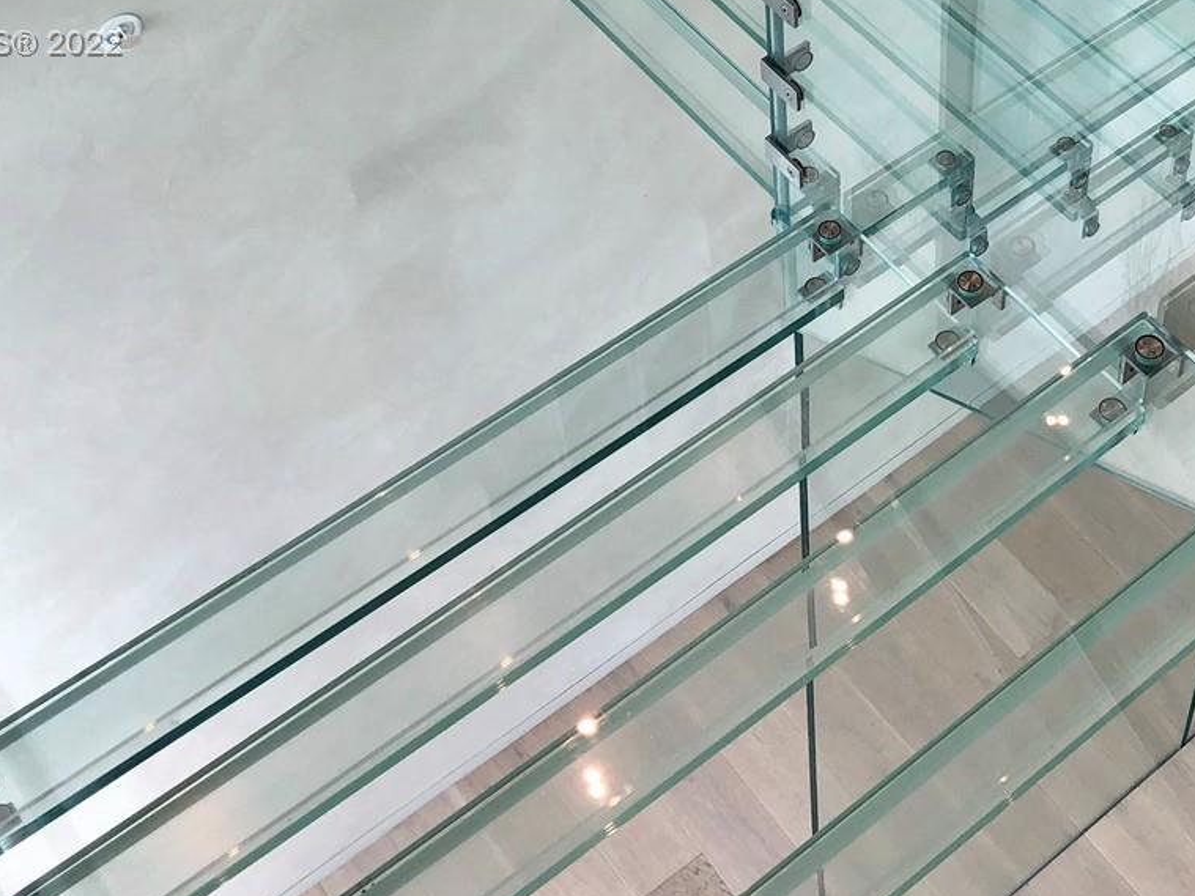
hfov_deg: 32.2
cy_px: 46
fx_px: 2036
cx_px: 877
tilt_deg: -45.4
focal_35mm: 59
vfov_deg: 23.9
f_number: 1.8
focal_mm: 4
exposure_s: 1/127
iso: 20
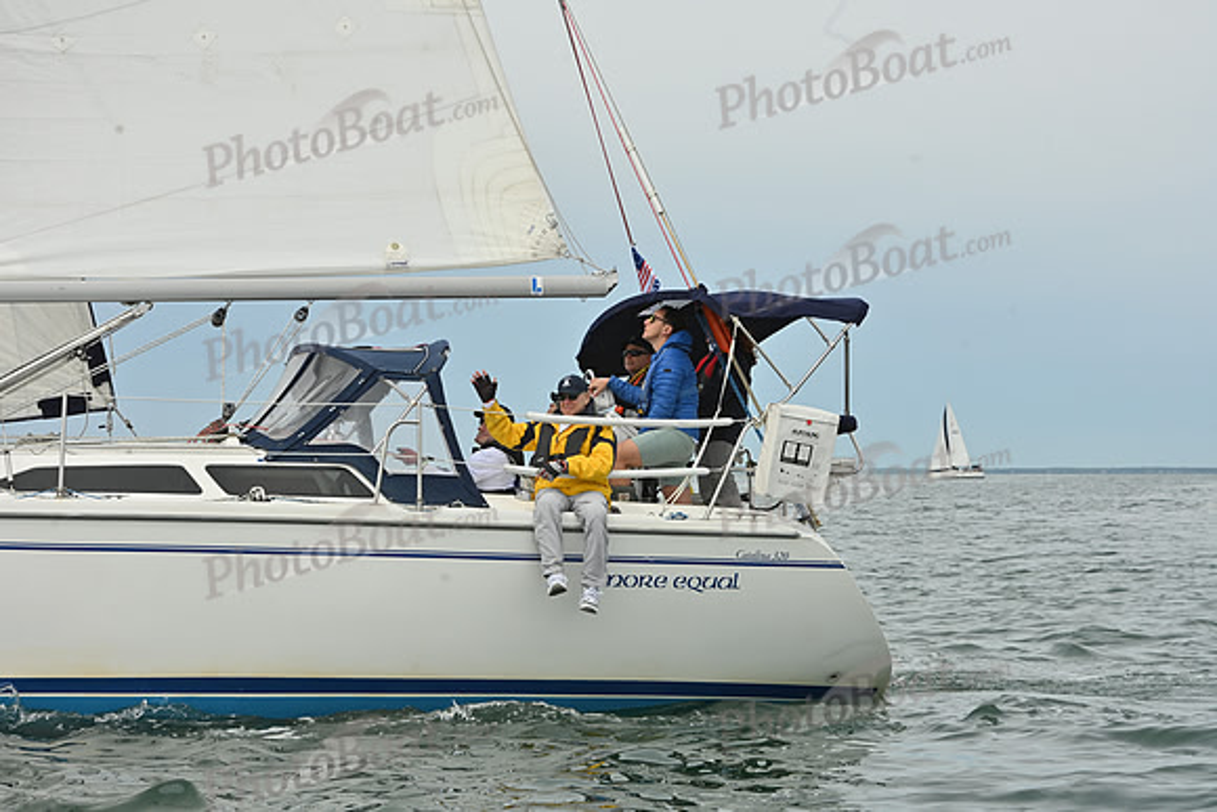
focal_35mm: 100
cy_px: 406
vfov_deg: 13.7
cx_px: 608
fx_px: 3381
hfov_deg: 20.4
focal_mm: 100
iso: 320
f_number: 11
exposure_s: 1/800
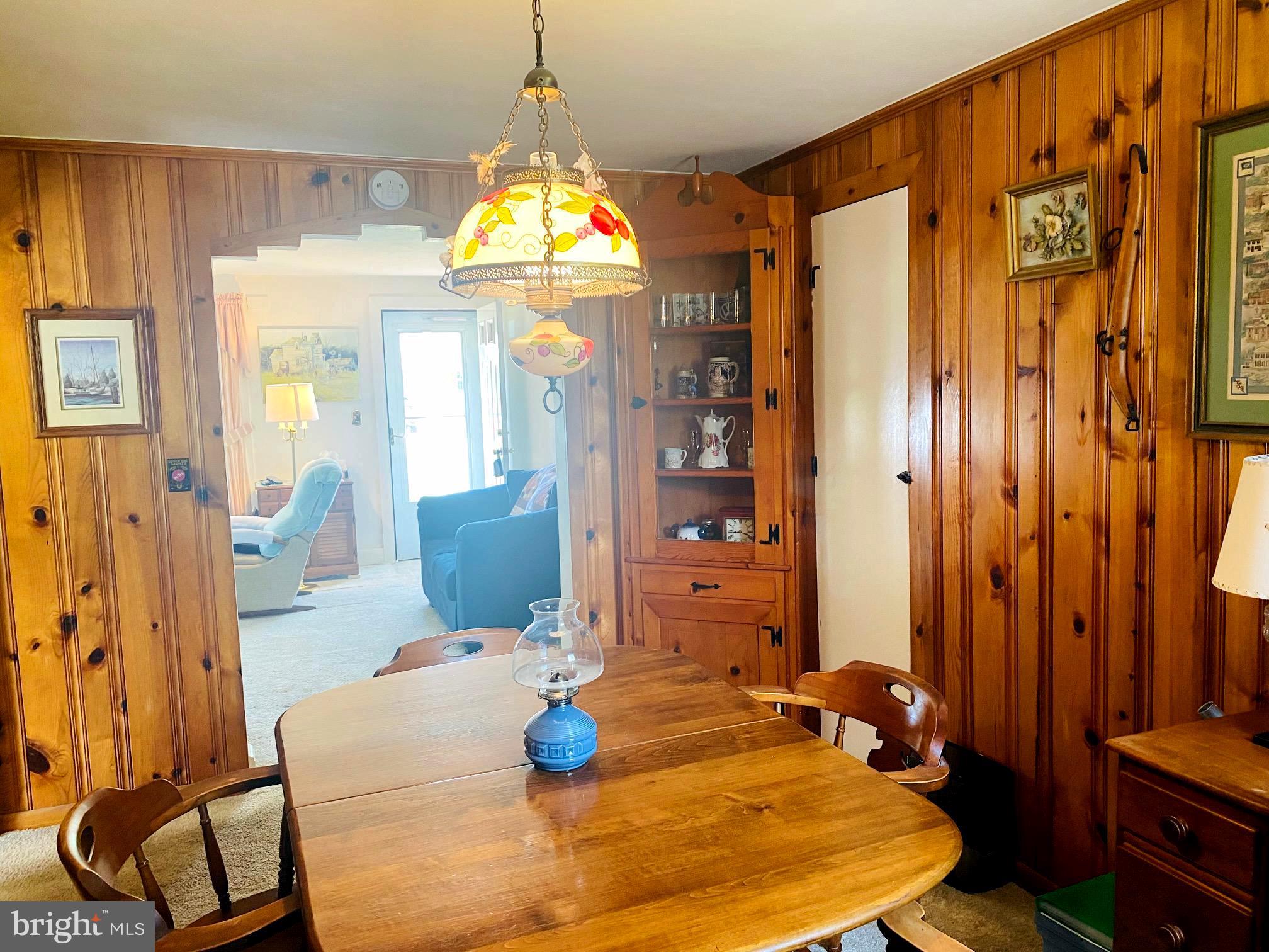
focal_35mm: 26
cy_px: 476
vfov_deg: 53.1
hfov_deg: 67.3
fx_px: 953
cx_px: 634
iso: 160
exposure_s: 1/60
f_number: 1.8
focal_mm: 4.25
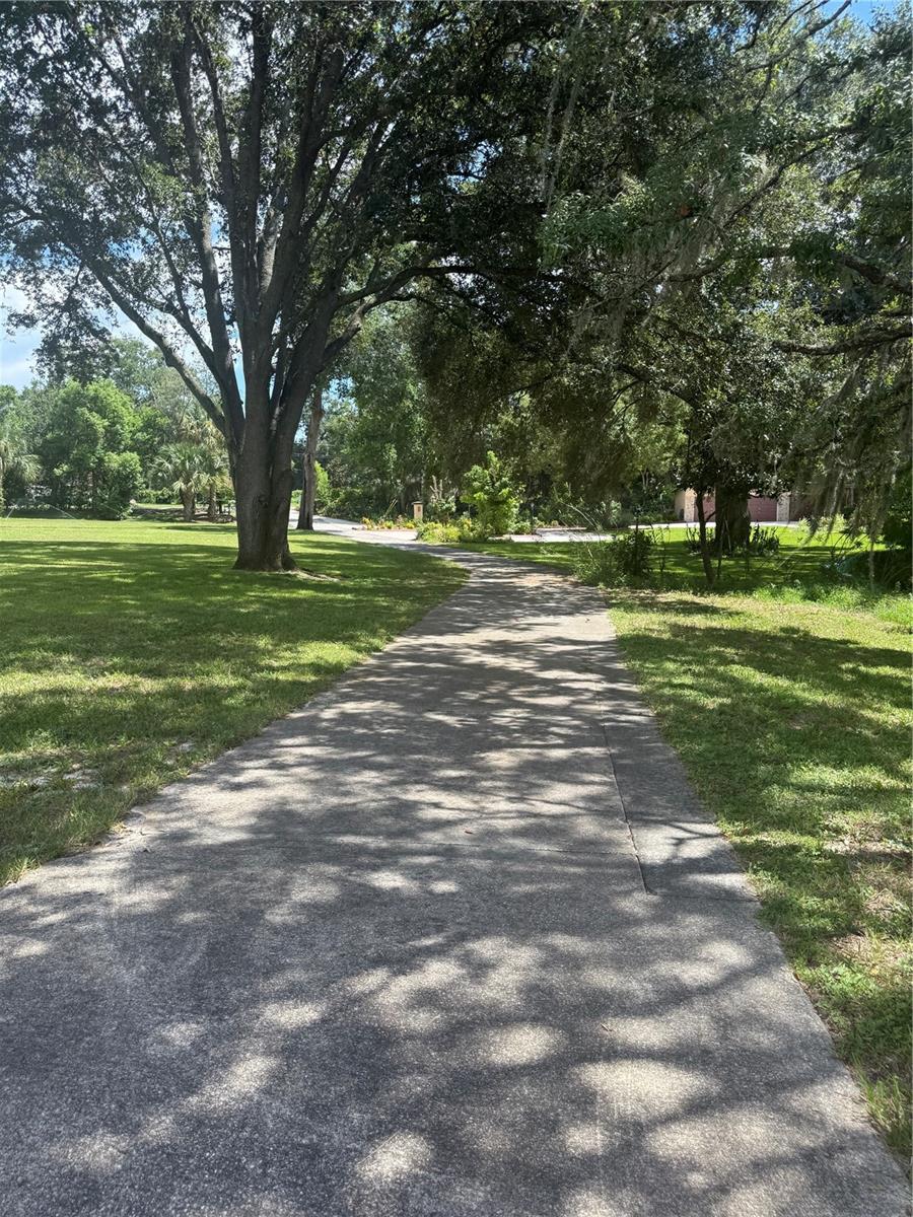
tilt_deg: -8.1
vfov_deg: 71.6
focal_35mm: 24
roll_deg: -0.3
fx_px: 844
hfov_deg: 56.8
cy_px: 608
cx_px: 456
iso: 80
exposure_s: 1/1139
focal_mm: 6.76
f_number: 1.78
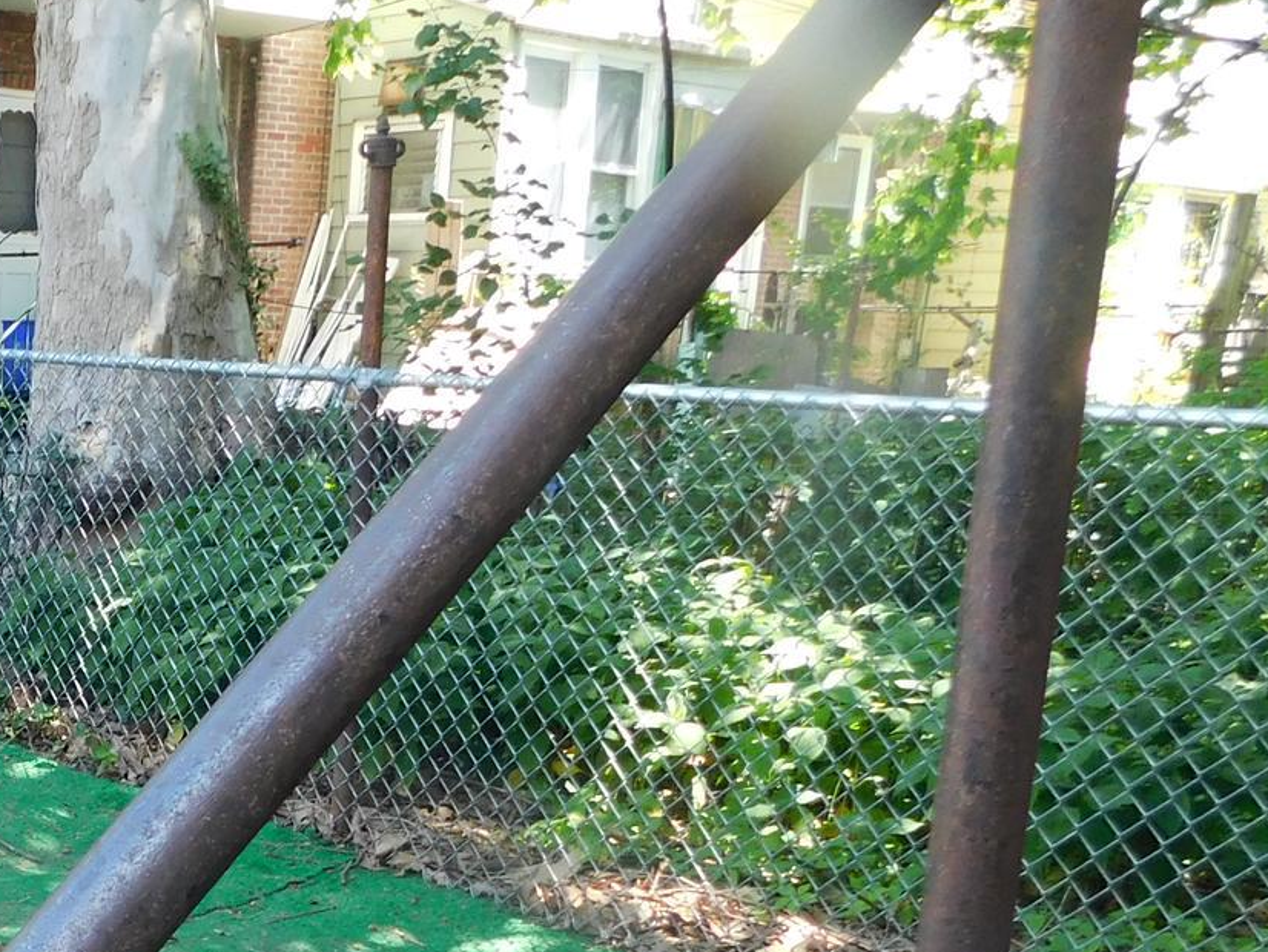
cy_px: 828
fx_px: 2089
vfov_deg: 25.0
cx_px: -292
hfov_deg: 28.8
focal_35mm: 57
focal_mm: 4
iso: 125
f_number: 3
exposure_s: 1/80
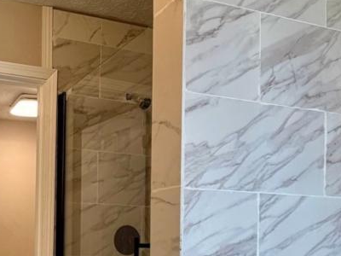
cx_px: -5
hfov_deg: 39.2
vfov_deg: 31.9
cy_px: 251
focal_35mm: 42
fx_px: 414
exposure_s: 1/120
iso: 125
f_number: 2.2
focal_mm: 2.22
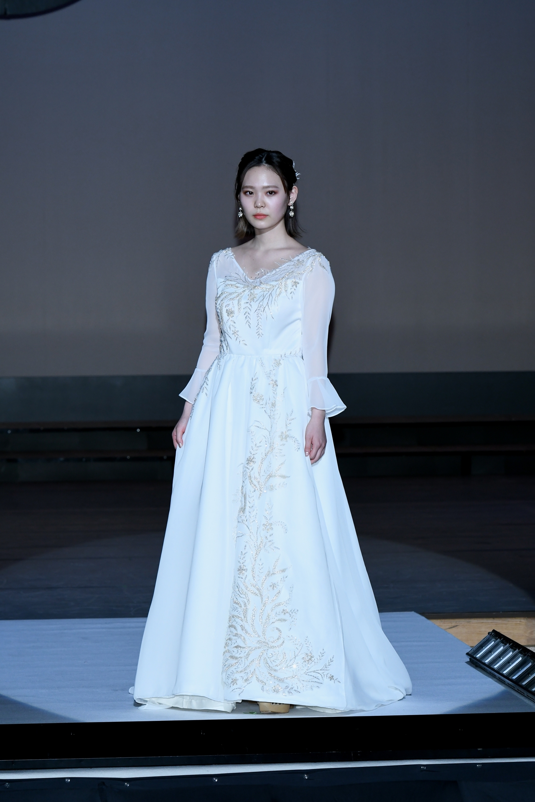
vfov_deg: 11.2
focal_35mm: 183
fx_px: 4079
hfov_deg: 7.5
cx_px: 268
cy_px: 401
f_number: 5.6
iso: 800
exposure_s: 1/250
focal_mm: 122
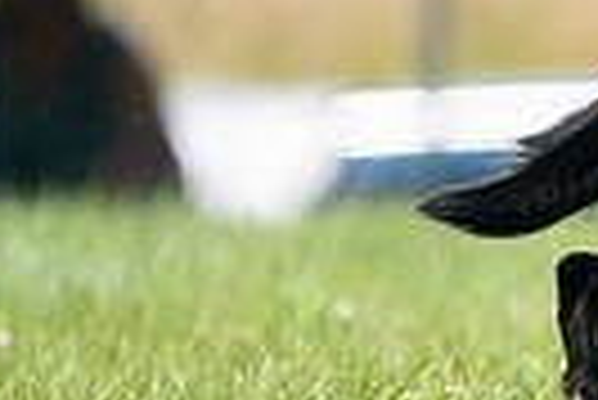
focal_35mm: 2252
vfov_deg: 0.6
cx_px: 1245
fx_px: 37449
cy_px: -7
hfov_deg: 0.9
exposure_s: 1/4000
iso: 1600
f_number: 6.3
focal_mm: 518
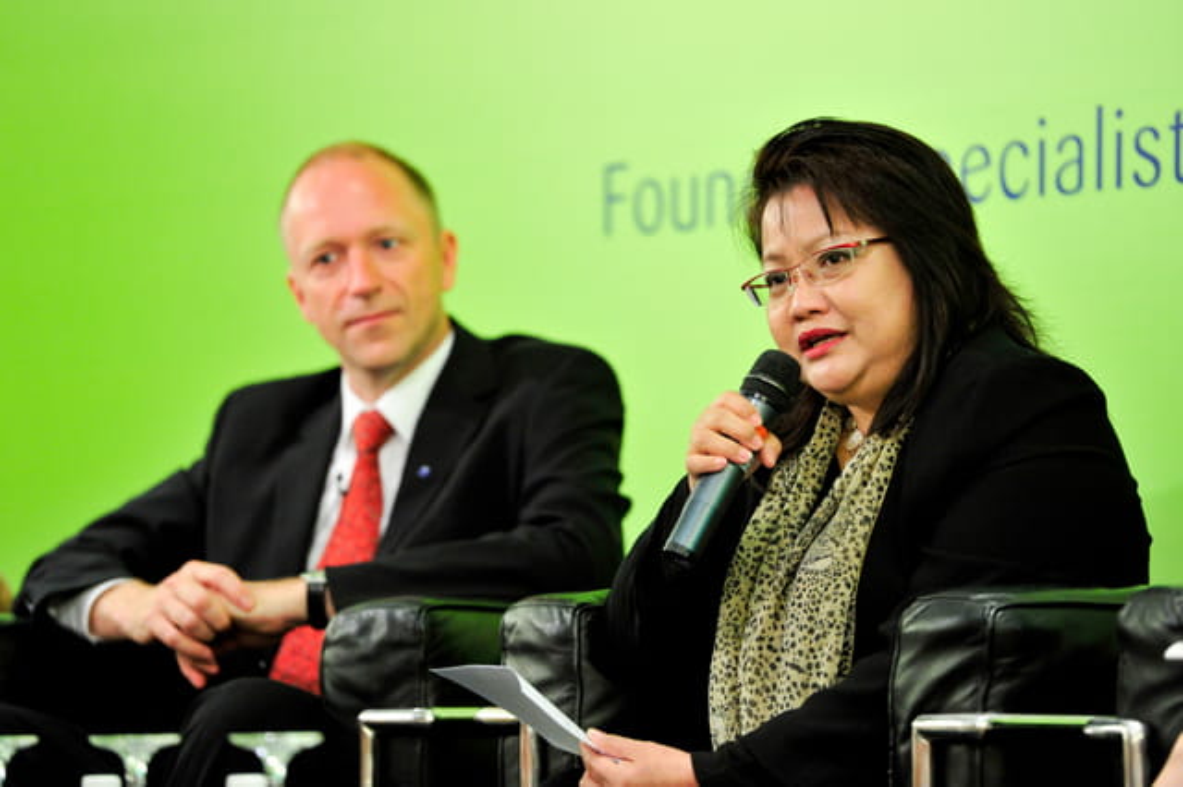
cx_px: 592
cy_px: 394
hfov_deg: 10.3
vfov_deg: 6.9
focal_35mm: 200
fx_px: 6569
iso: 3200
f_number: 3.2
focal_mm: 200
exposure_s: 1/100
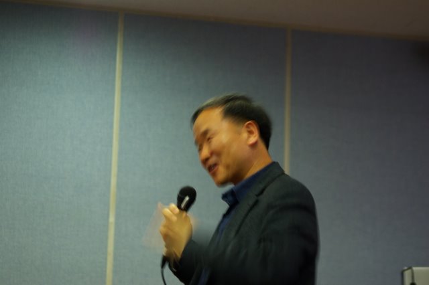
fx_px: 1340
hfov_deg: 18.2
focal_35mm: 112
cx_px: 214
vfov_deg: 12.2
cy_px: 142
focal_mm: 75
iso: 200
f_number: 2.8
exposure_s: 1/8
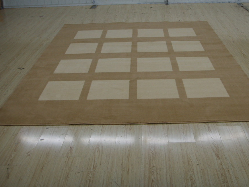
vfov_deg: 31.5
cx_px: 139
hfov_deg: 41.2
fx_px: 331
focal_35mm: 46
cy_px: 79
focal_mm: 6.6
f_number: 3.5
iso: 63
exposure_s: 1/30
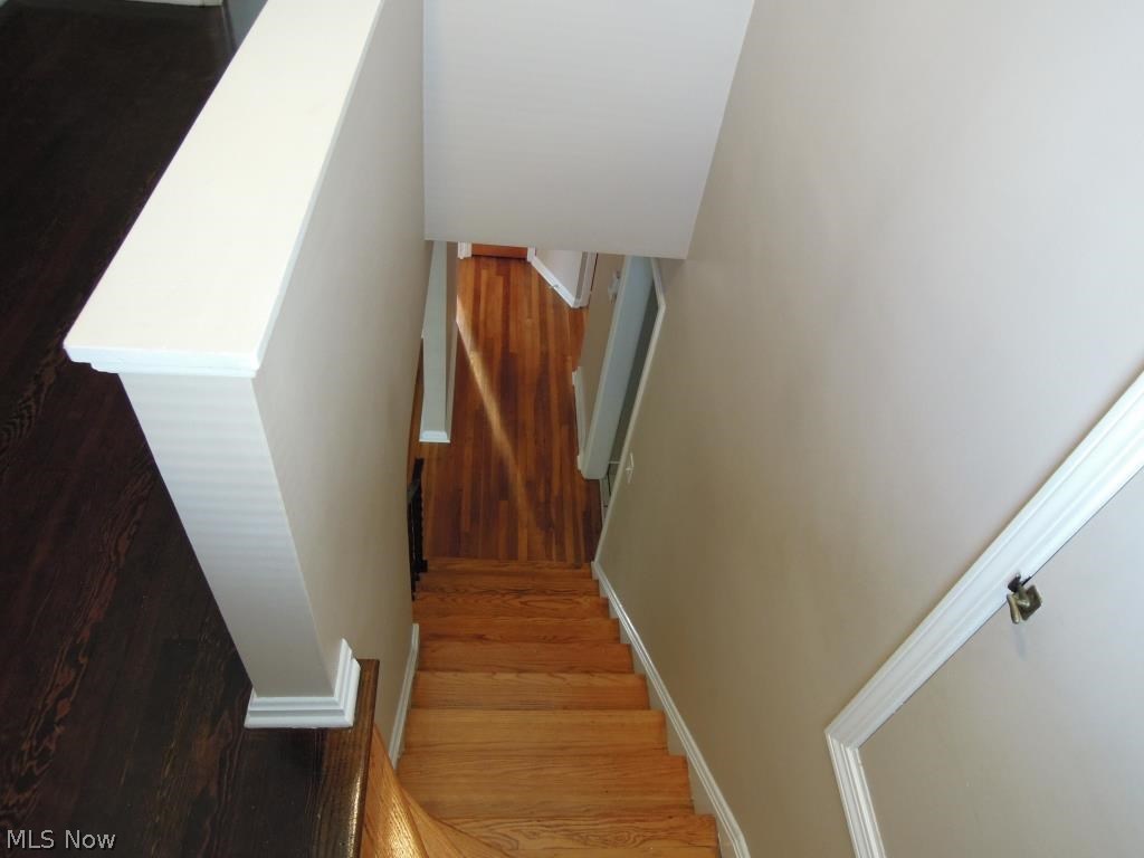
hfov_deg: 71.6
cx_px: 572
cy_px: 429
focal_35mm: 24
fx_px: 793
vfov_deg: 56.8
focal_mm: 4.3
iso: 360
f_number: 2.8
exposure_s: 1/30
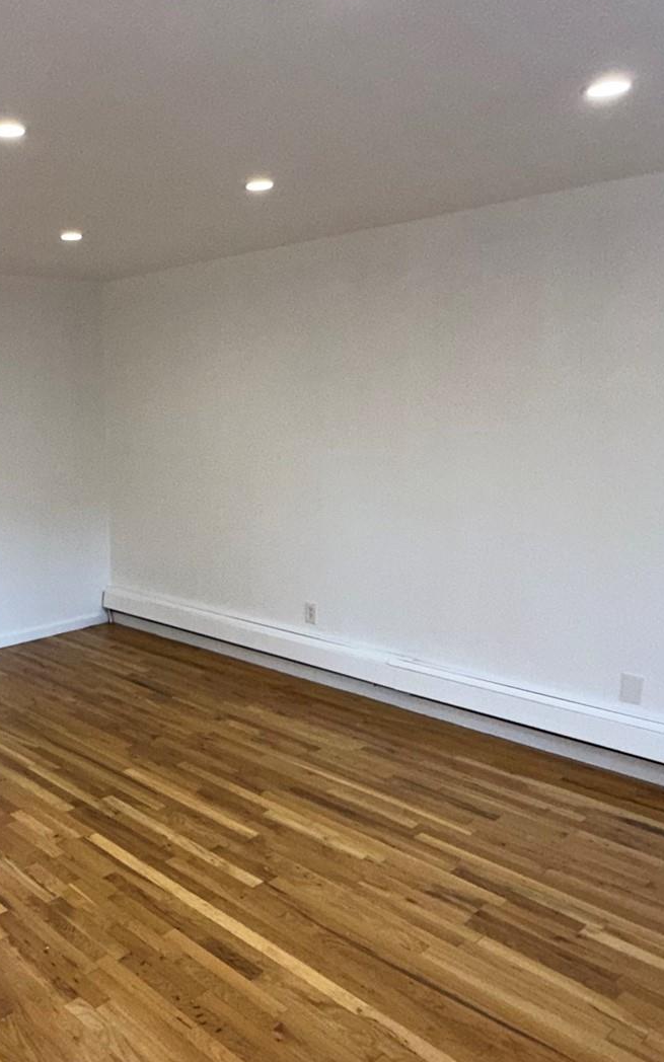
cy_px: 551
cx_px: 116
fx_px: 840
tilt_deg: -9.8
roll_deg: +1.3
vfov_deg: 64.6
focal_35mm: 29
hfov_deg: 41.0
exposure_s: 1/120
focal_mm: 2.22
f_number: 2.2
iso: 80
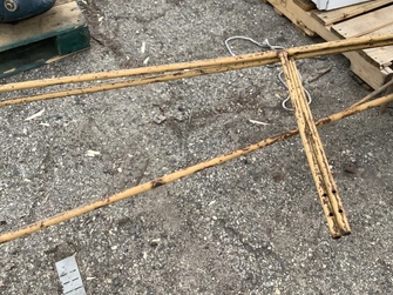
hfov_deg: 50.1
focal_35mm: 37
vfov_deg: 38.6
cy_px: 128
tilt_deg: -50.4
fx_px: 420
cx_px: 206
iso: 25
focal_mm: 3.3
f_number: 2.4
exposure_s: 1/186
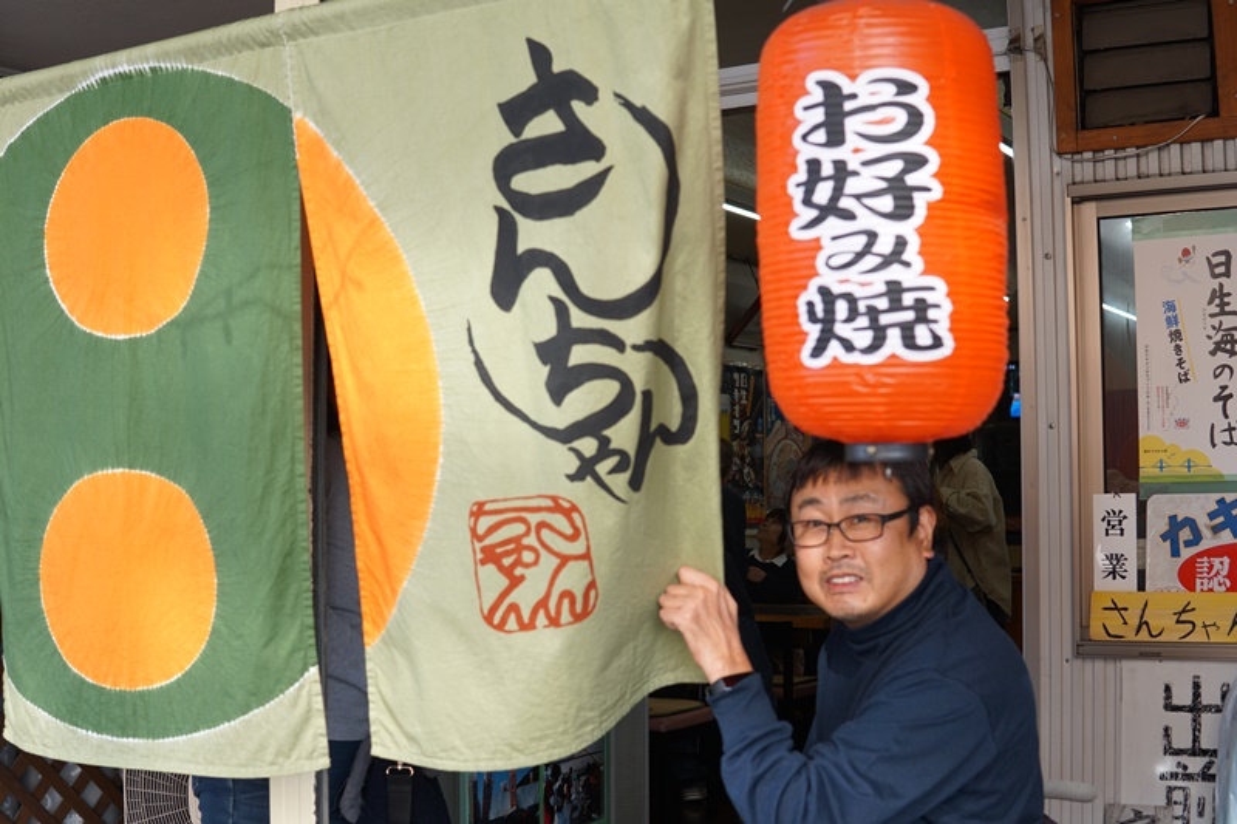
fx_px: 1546
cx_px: 618
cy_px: 412
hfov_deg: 43.6
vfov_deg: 29.9
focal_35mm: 45
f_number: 4
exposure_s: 1/160
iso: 250
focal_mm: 30
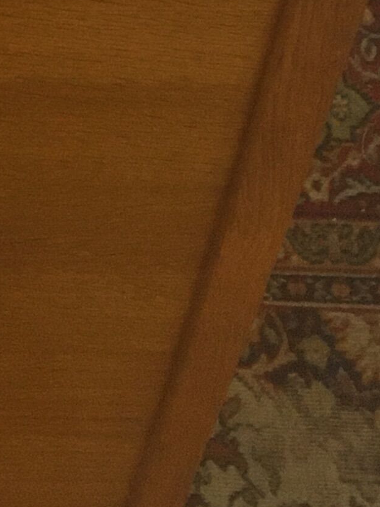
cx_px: -294
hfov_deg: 10.0
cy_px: -505
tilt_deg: -46.4
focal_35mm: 141
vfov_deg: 12.4
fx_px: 2063
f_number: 2.2
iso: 160
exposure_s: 1/33
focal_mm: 4.15
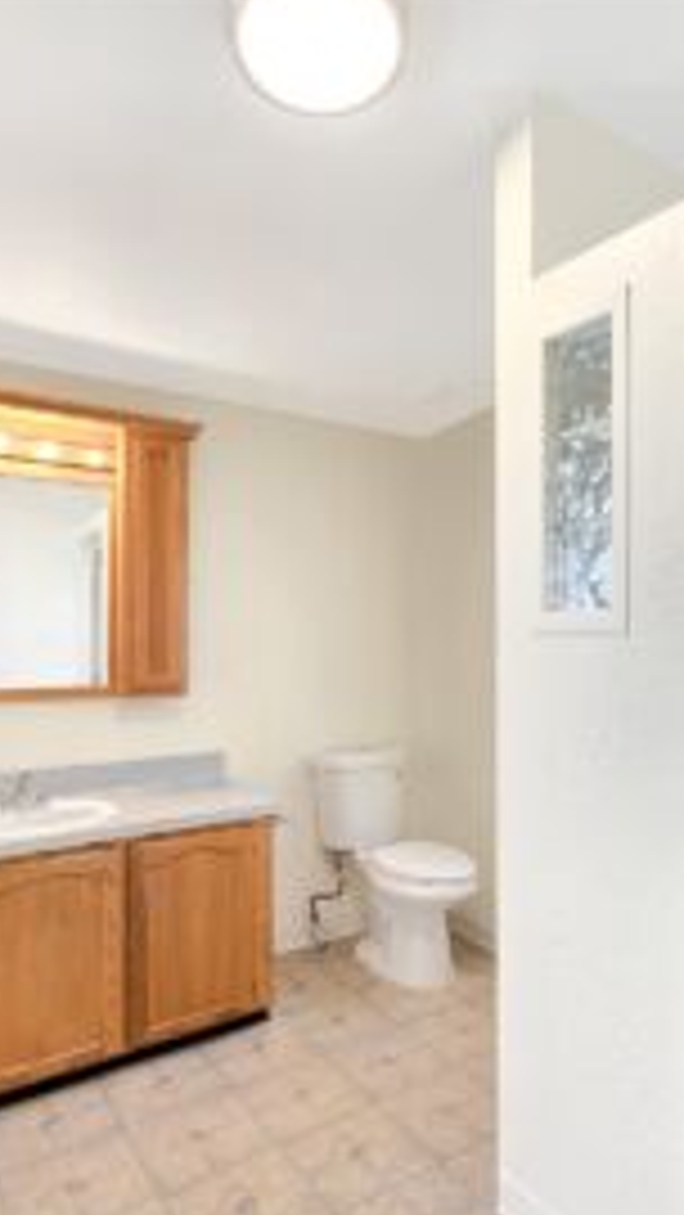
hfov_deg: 53.0
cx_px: 432
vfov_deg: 83.7
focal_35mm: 21
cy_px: 648
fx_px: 677
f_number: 2.2
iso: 80
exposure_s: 1/60
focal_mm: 2.2
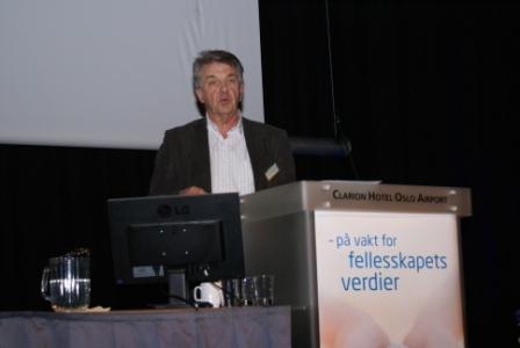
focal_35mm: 82
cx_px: 260
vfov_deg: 16.6
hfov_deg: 24.6
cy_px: 174
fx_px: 1193
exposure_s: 1/80
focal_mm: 55
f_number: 5.6
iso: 400
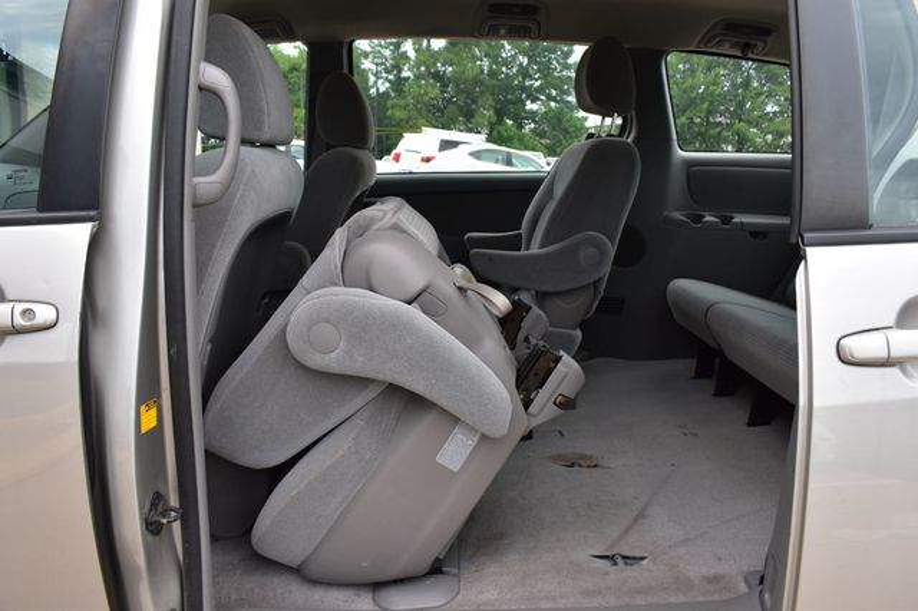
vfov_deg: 47.9
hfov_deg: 67.4
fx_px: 688
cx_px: 459
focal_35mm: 27
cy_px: 306
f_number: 9
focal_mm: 18
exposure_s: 1/125
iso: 400
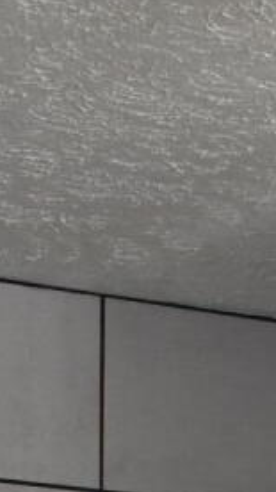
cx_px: 640
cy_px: 1303
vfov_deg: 9.1
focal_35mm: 205
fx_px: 2670
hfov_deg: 5.7
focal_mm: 18
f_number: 4.5
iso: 800
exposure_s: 1/200
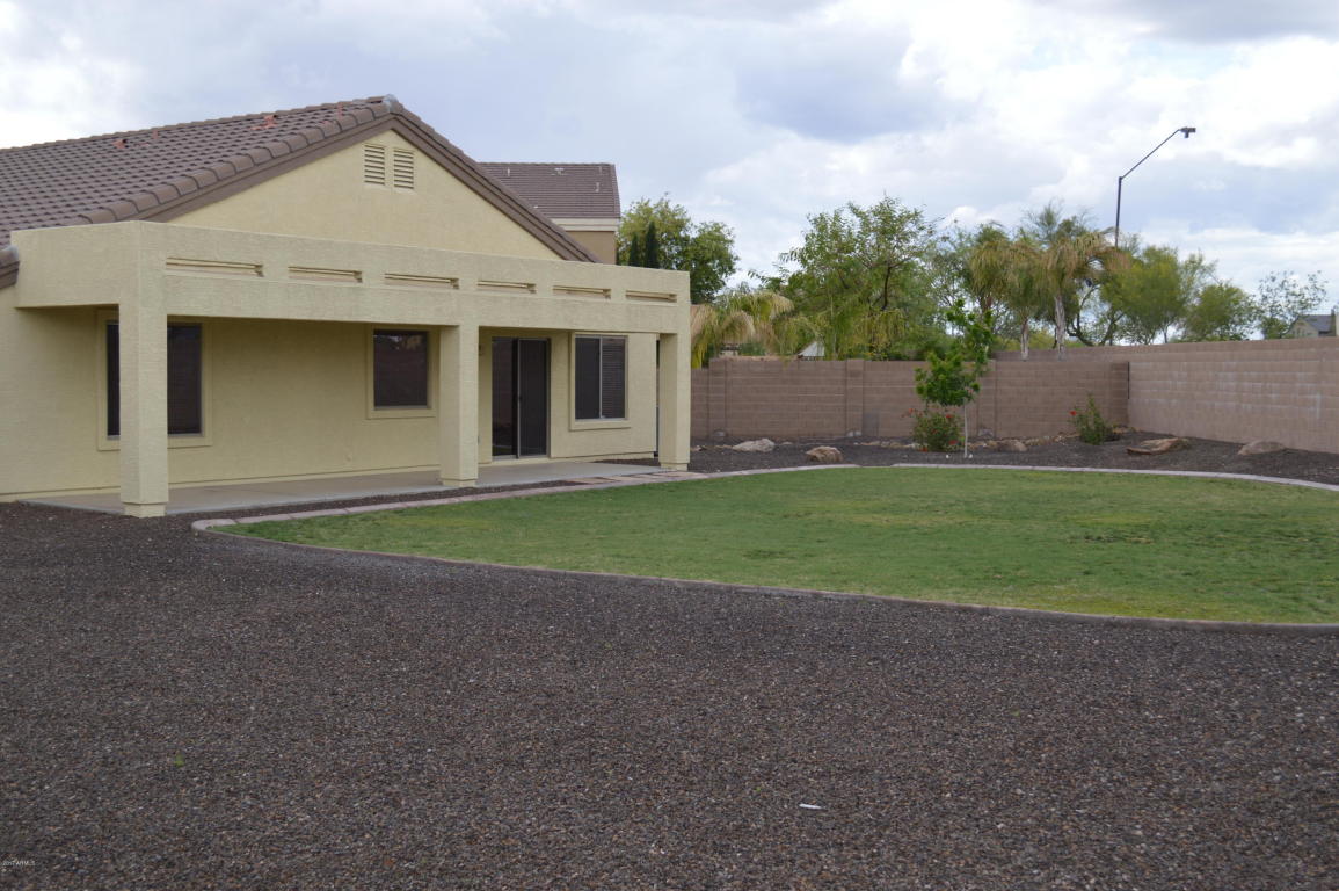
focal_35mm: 42
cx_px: 670
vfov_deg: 31.8
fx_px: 1561
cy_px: 446
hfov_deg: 46.4
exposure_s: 1/200
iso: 100
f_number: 5
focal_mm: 28
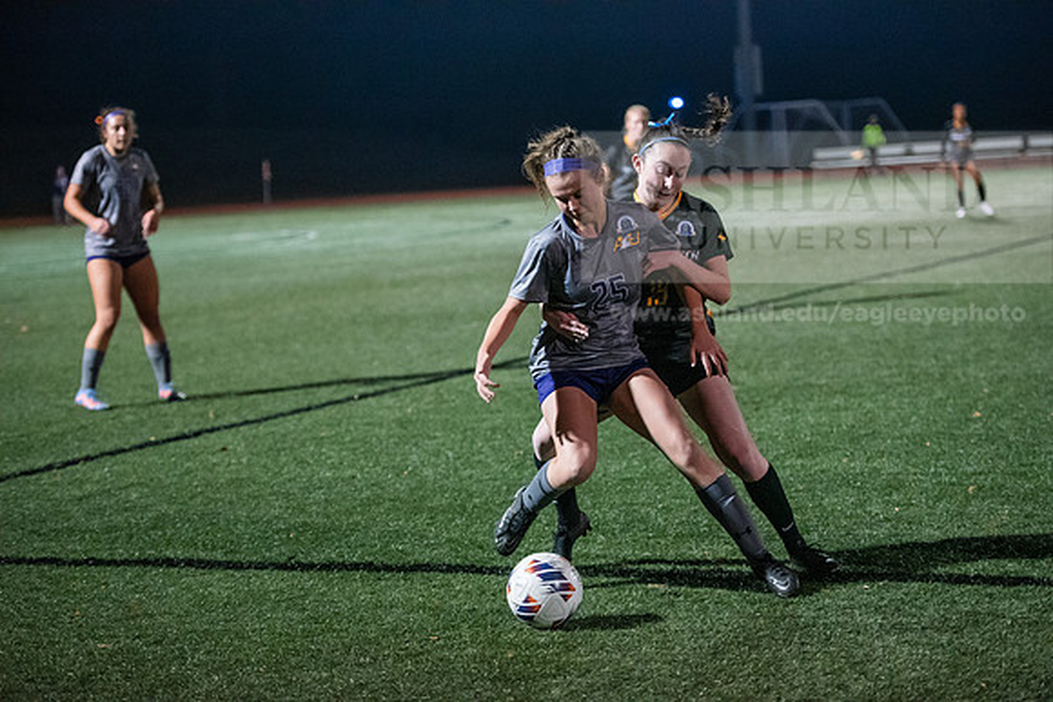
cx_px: 526
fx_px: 2516
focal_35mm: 86
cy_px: 351
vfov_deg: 15.9
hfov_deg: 23.6
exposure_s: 1/1000
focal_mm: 86
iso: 8000
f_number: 2.8
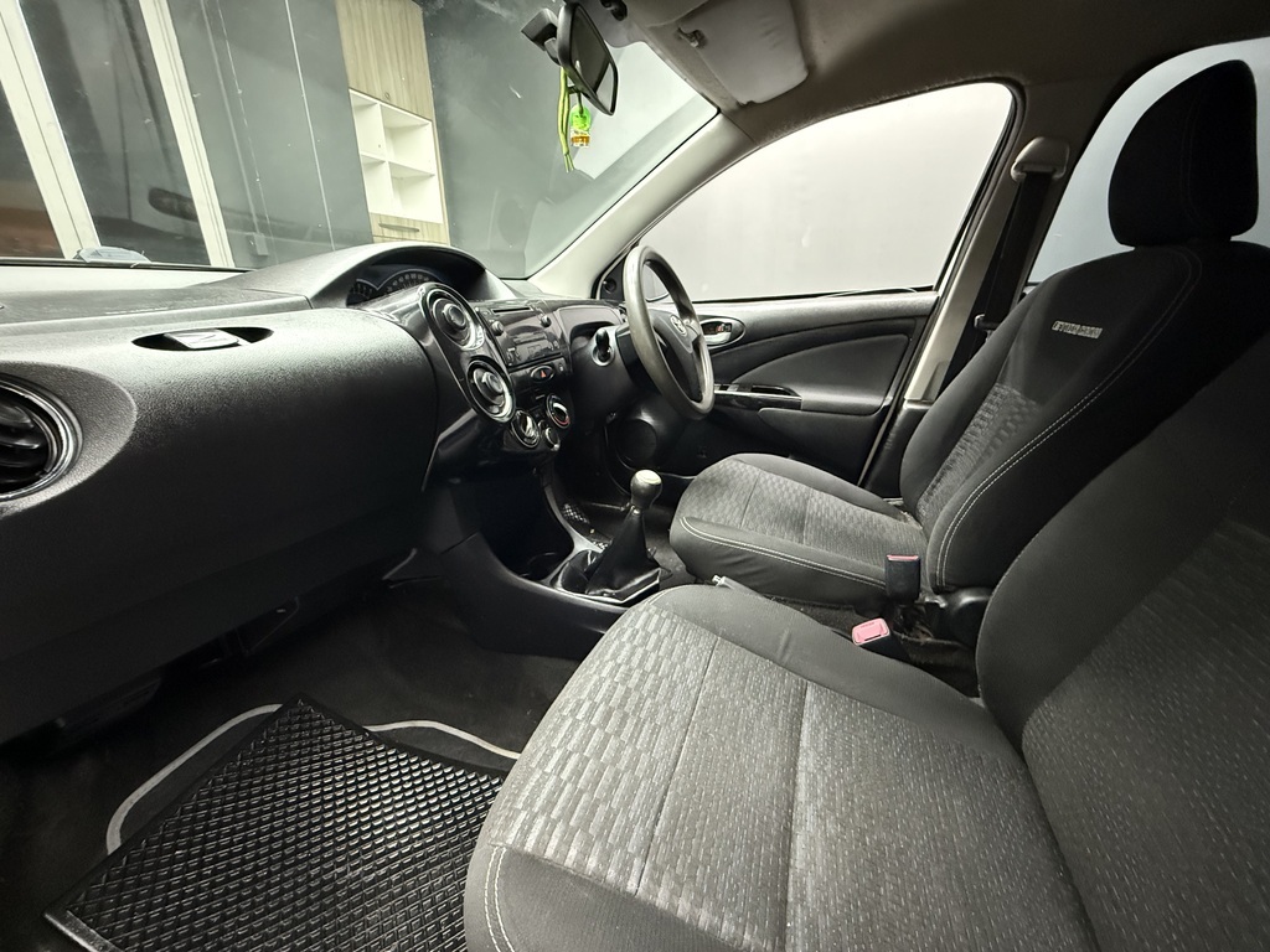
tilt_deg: -19.8
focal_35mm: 14
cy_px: 476
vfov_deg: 85.7
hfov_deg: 102.1
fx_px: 514
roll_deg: +0.2
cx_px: 635
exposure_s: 1/33
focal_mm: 2.22
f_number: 2.2
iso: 1250
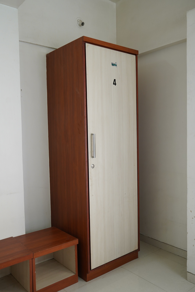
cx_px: 98
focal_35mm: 32
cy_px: 146
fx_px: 260
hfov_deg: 41.1
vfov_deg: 58.7
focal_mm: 32
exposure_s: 1/100
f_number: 4
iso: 1600
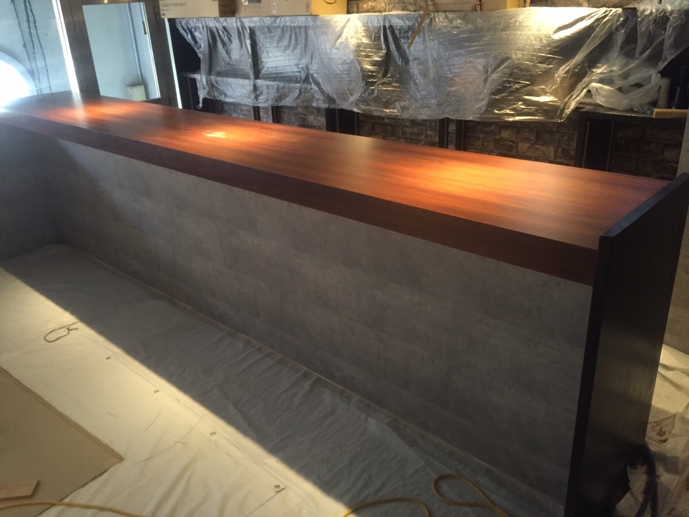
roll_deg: +2.7
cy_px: 258
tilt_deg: -24.0
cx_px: 344
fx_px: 577
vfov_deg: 48.2
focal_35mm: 29
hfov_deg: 61.7
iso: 250
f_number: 2.2
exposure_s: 1/30
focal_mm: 4.15
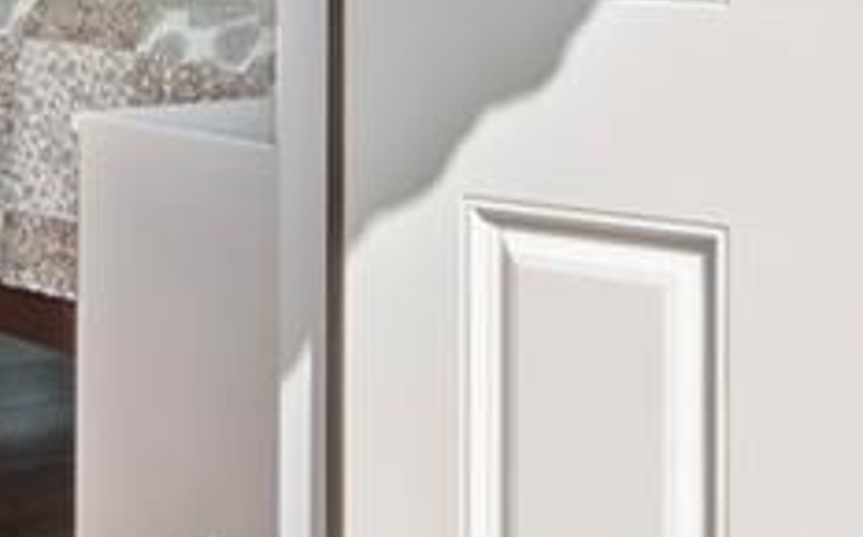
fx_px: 2302
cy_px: -169
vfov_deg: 12.9
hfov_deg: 20.2
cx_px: -100
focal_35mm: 98
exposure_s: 1/400
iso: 320
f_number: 7.1
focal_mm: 14
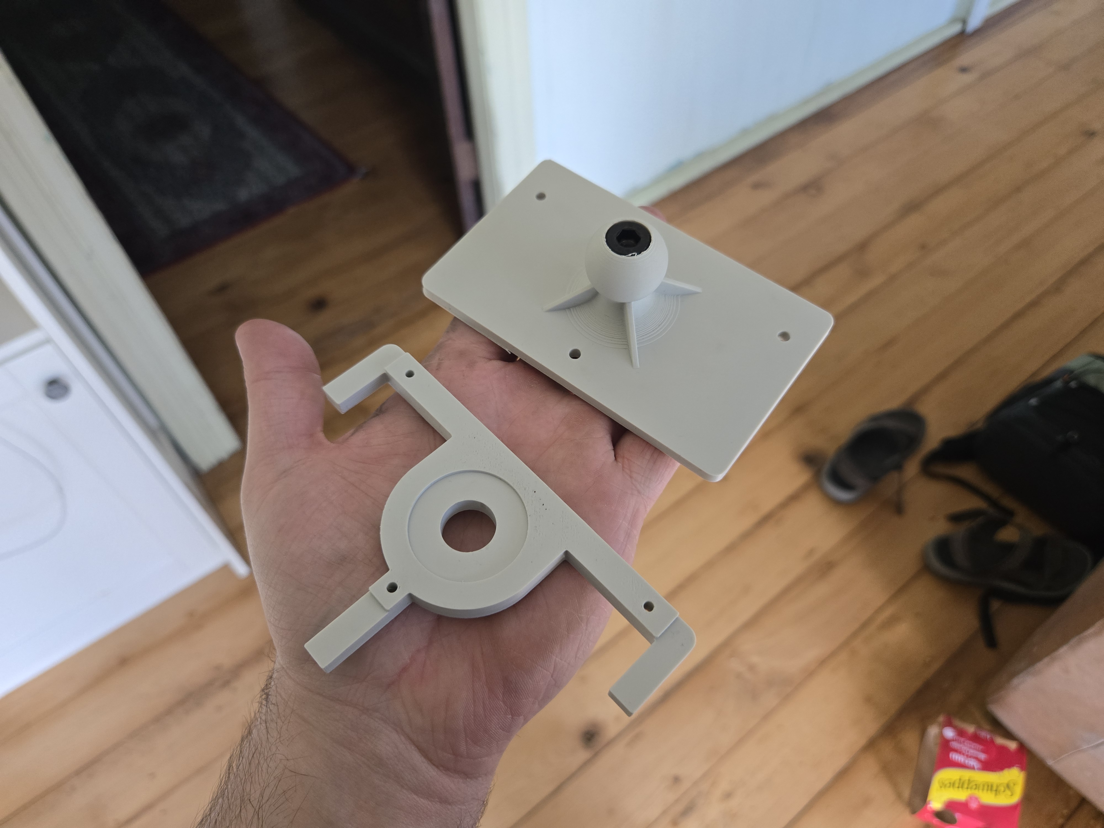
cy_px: 414
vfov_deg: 58.9
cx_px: 552
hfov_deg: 73.9
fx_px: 734
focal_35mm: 23
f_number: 1.8
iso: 400
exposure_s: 1/100
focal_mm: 5.4
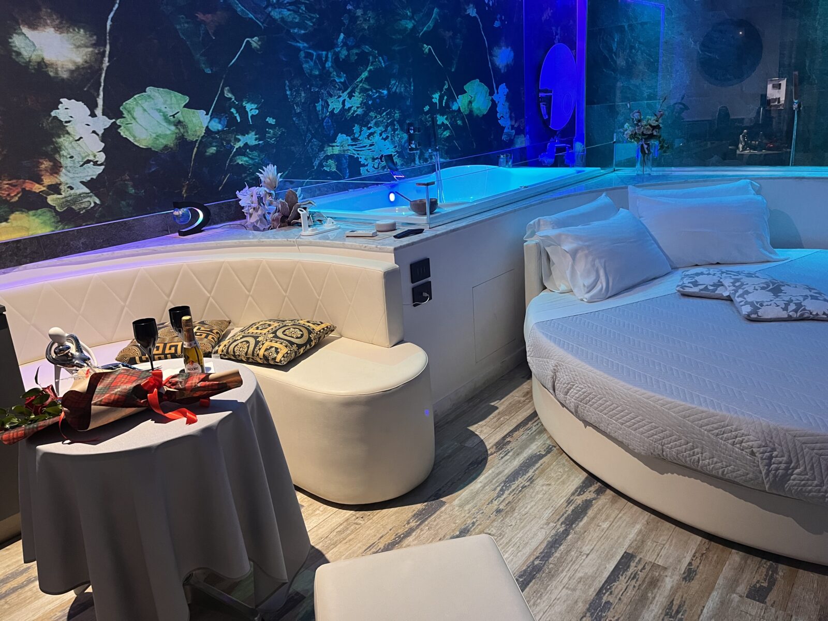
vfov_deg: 53.1
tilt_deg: -17.7
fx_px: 622
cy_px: 310
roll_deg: +4.8
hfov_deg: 67.3
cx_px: 414
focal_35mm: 26
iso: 320
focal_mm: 5.1
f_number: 1.6
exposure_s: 1/50
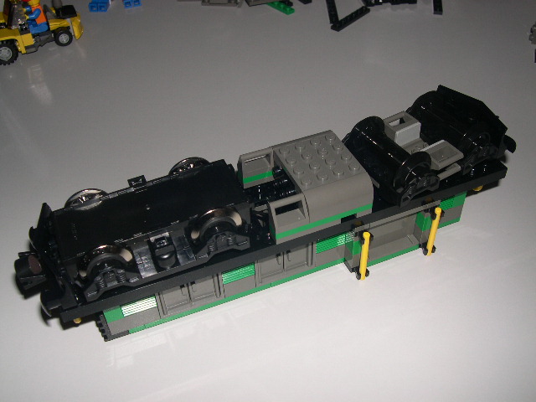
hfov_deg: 49.0
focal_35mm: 38
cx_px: 268
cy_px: 201
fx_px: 588
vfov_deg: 37.7
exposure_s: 1/60
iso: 100
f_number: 7.6
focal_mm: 8
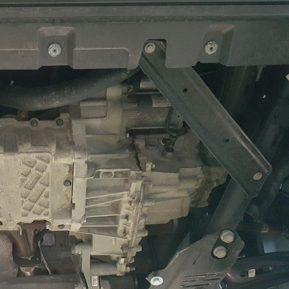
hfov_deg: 35.4
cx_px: 51
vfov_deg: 36.2
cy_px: 204
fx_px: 434
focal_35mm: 46
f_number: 1.7
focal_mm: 4.2
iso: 1250
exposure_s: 1/10
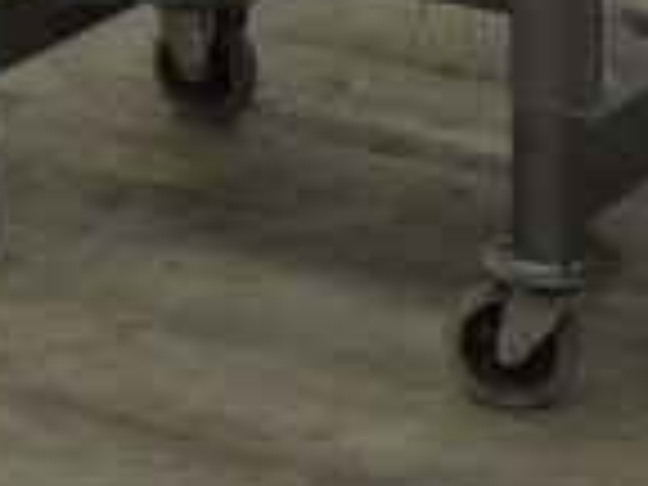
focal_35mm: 240
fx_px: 4493
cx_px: 342
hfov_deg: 8.2
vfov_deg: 6.1
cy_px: -299
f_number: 4.5
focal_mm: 10.86
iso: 400
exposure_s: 1/80
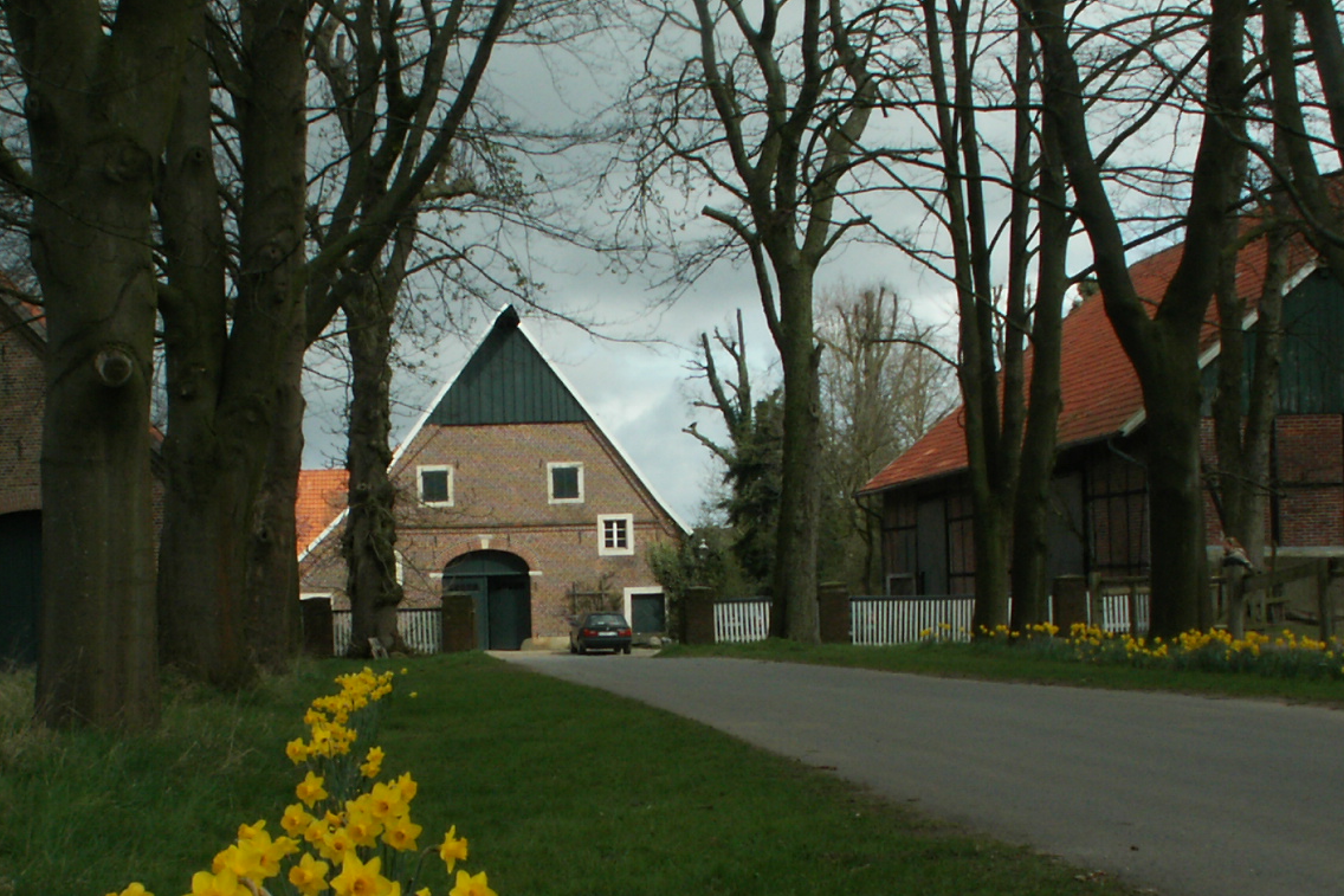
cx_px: 484
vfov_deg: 18.0
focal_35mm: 75
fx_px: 2799
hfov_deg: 26.9
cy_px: 709
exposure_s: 1/200
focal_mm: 6.61
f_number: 6.3
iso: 50
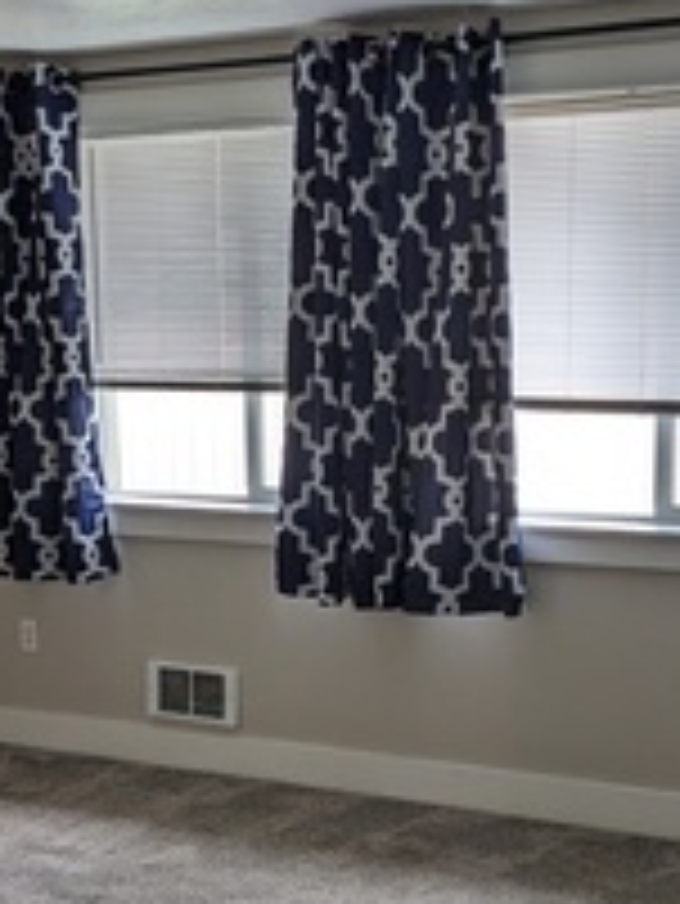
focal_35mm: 67
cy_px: 630
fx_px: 1753
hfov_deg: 22.0
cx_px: 349
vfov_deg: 28.7
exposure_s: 1/141
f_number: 1.73
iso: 52
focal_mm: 4.38
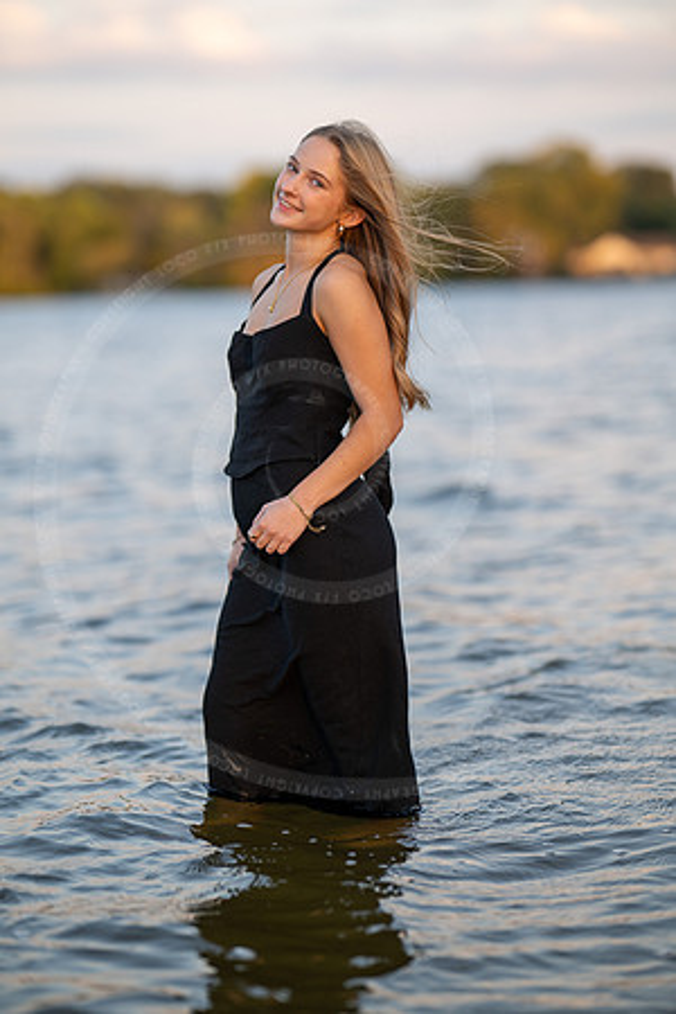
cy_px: 507
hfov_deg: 16.1
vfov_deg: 23.9
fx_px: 2394
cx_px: 338
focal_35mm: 85
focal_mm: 85
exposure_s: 1/800
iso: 125
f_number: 1.6
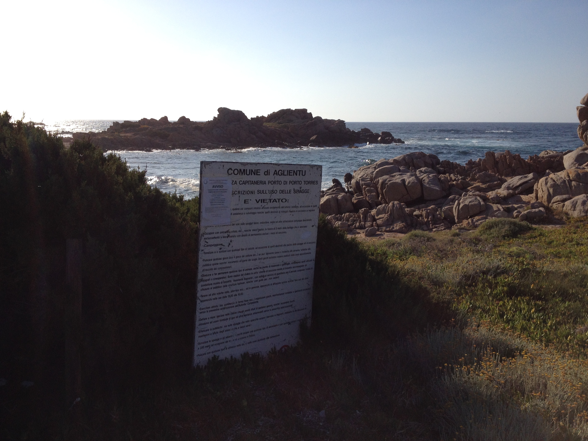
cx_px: 294
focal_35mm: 35
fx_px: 595
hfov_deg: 52.6
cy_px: 220
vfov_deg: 40.7
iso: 50
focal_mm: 4.28
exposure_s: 1/3067
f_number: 2.4
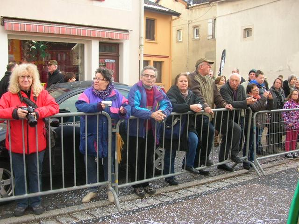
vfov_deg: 40.7
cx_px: 150
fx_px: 302
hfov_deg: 52.6
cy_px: 112
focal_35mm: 35
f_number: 2.8
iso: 50
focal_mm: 5.8
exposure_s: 1/128
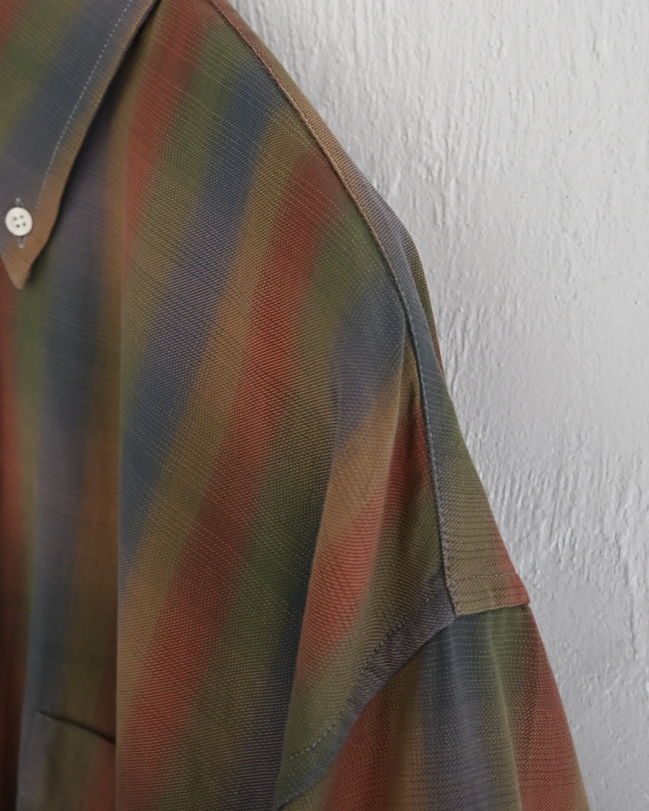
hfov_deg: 51.5
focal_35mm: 28
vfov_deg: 62.1
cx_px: 332
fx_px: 672
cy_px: 362
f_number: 3.5
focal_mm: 16
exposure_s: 1/50
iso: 800
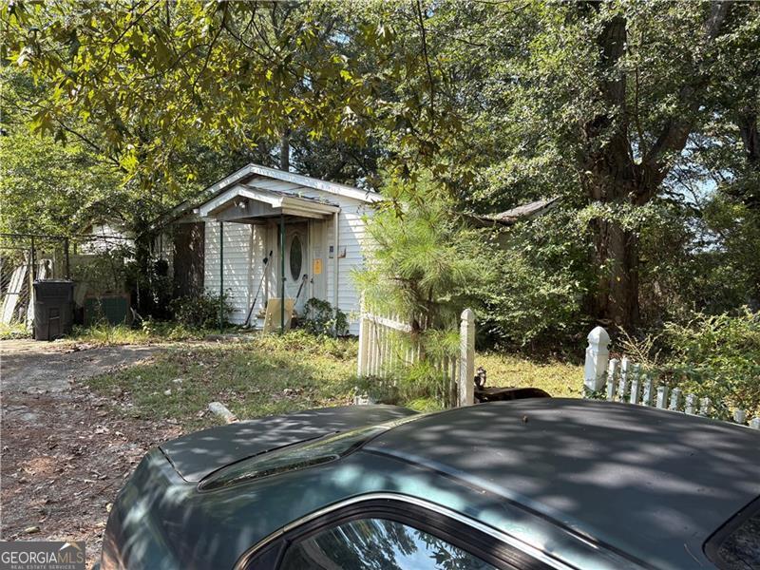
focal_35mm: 26
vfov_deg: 53.1
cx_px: 380
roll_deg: +1.3
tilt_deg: +1.9
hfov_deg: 67.3
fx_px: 571
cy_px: 285
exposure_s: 1/629
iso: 50
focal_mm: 5.96
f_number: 1.6
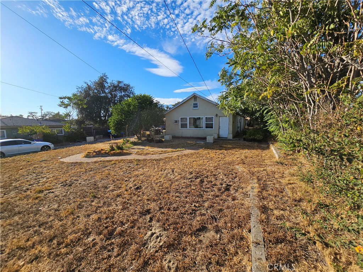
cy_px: 136
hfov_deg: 106.2
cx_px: 182
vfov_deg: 89.9
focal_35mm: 13
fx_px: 136
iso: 50
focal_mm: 2.2
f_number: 2.2
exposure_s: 1/1737
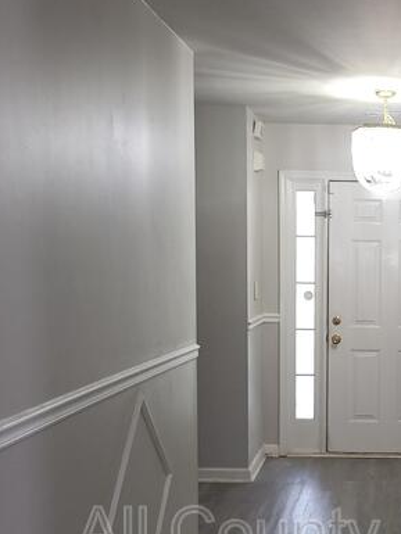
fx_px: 834
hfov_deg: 25.9
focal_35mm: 54
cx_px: 382
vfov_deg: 35.2
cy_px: 348
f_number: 1.8
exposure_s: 1/60
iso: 100
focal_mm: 5.4
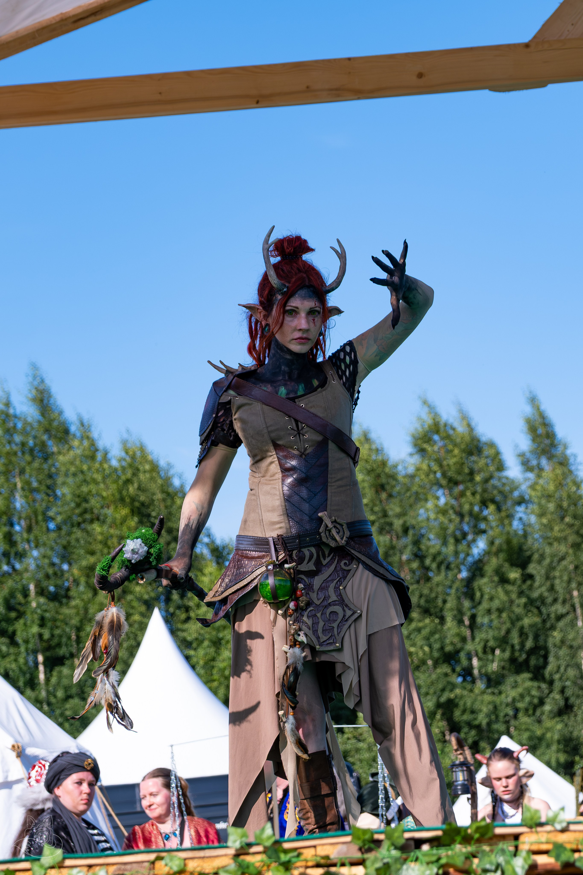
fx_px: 3025
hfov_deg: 11.0
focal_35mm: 125
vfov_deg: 16.5
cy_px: 438
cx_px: 476
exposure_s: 1/1000
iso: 160
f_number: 4.5
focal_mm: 55
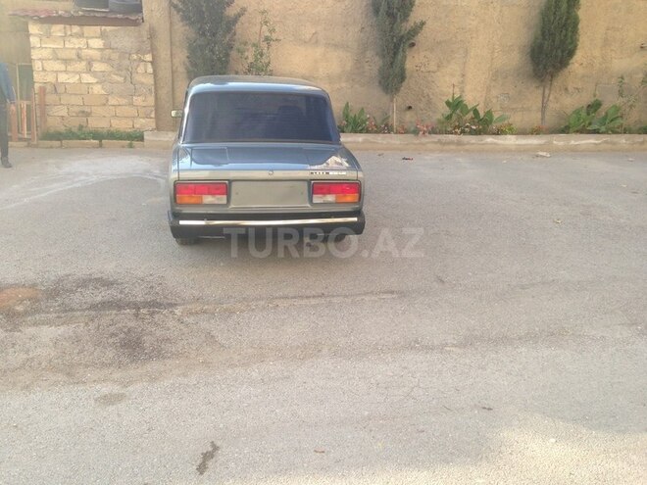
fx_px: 617
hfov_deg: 55.4
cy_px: 242
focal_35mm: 33
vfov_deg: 42.9
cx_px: 324
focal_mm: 4.12
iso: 50
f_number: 2.4
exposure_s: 1/404
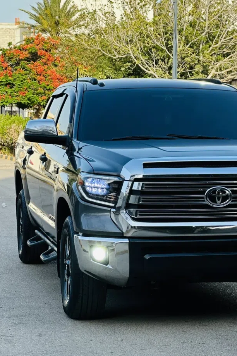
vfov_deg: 17.2
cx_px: 191
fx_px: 1176
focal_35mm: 119
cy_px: 197
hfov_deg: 11.5
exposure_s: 1/121
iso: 20
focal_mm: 9
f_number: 2.8
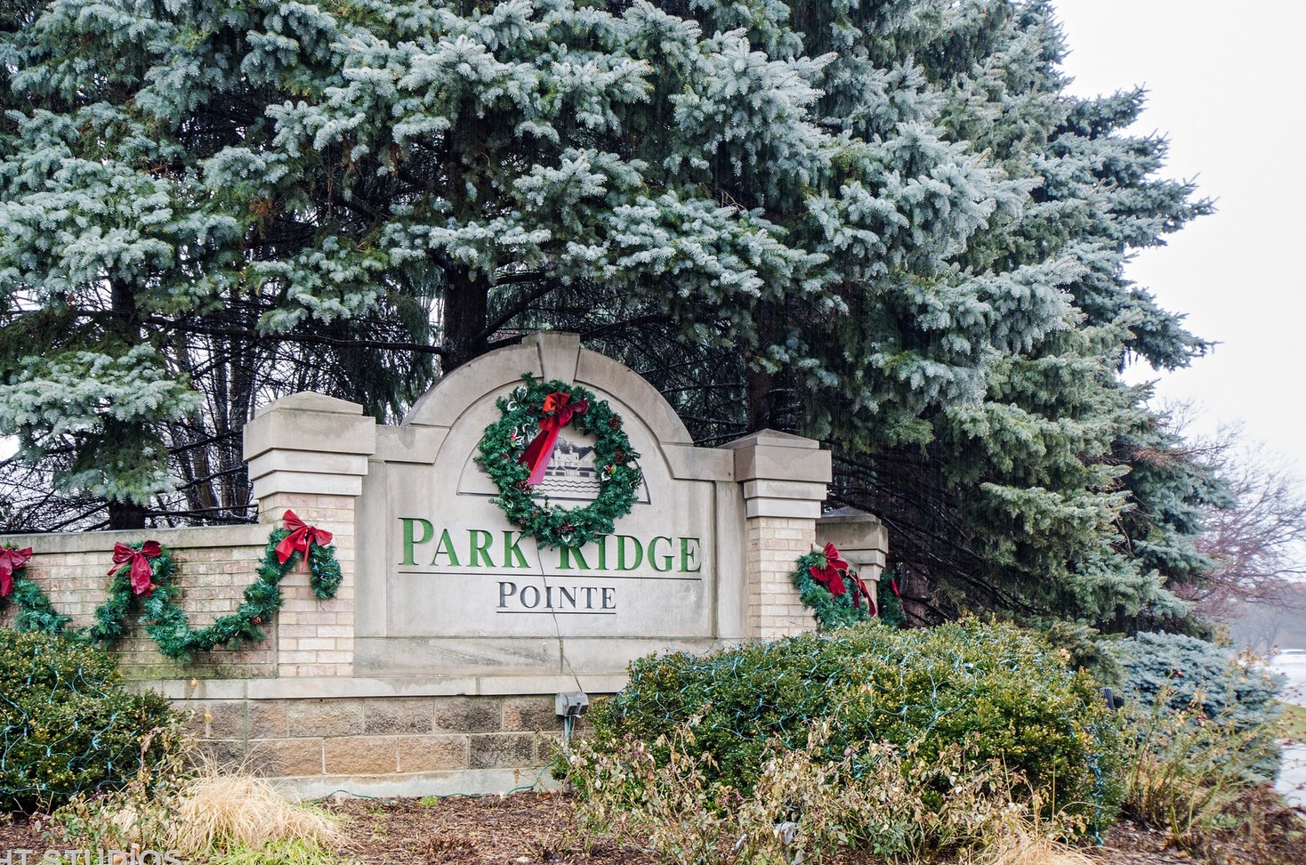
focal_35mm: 40
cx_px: 585
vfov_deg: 33.3
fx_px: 1448
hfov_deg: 48.5
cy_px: 430
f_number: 8
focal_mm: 24
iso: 320
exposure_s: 1/10
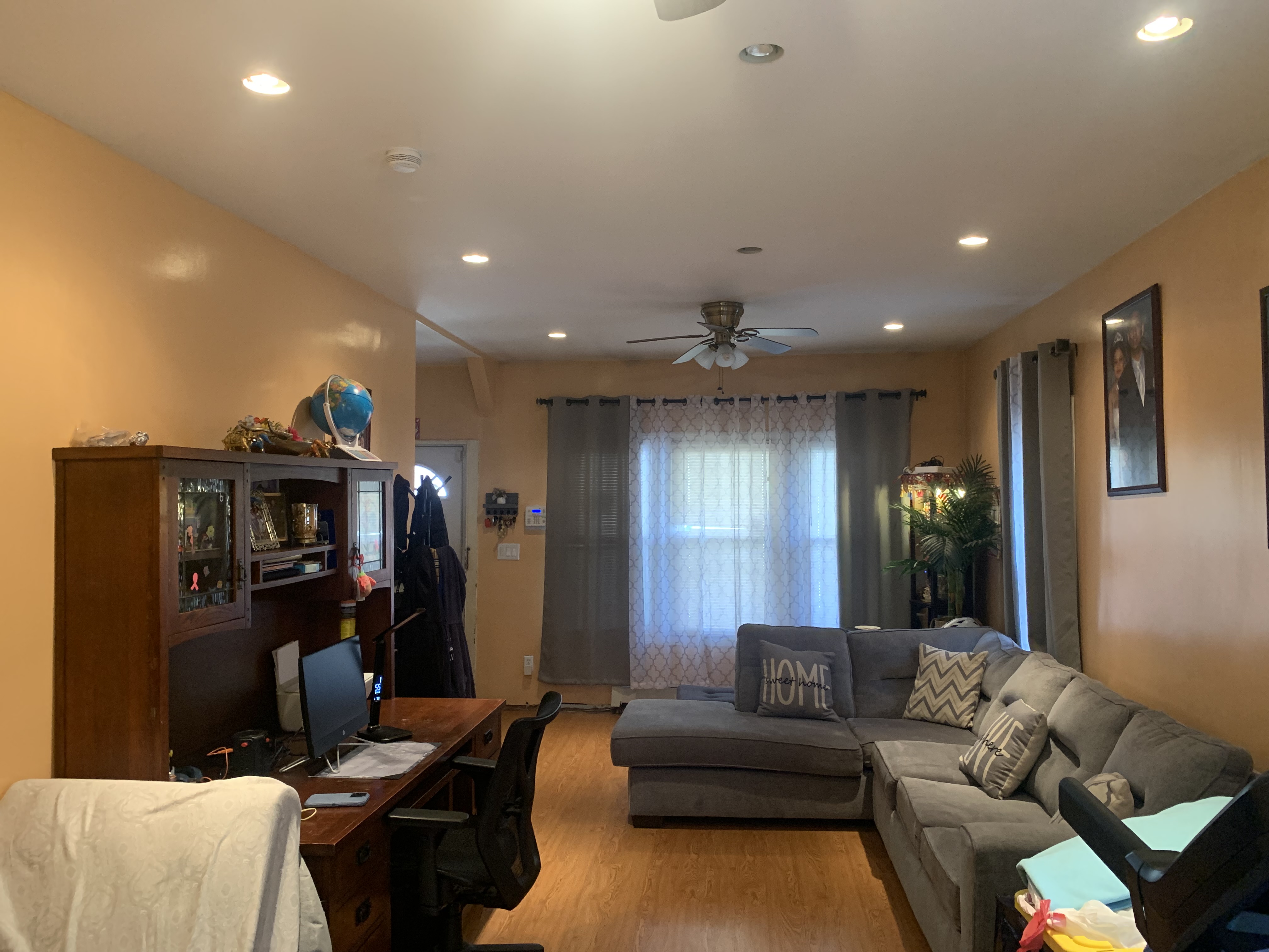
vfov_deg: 53.1
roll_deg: +0.3
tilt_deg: +1.9
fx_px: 953
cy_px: 476
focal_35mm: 26
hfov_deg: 67.3
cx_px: 634
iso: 250
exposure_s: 1/40
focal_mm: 4.25
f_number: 1.8
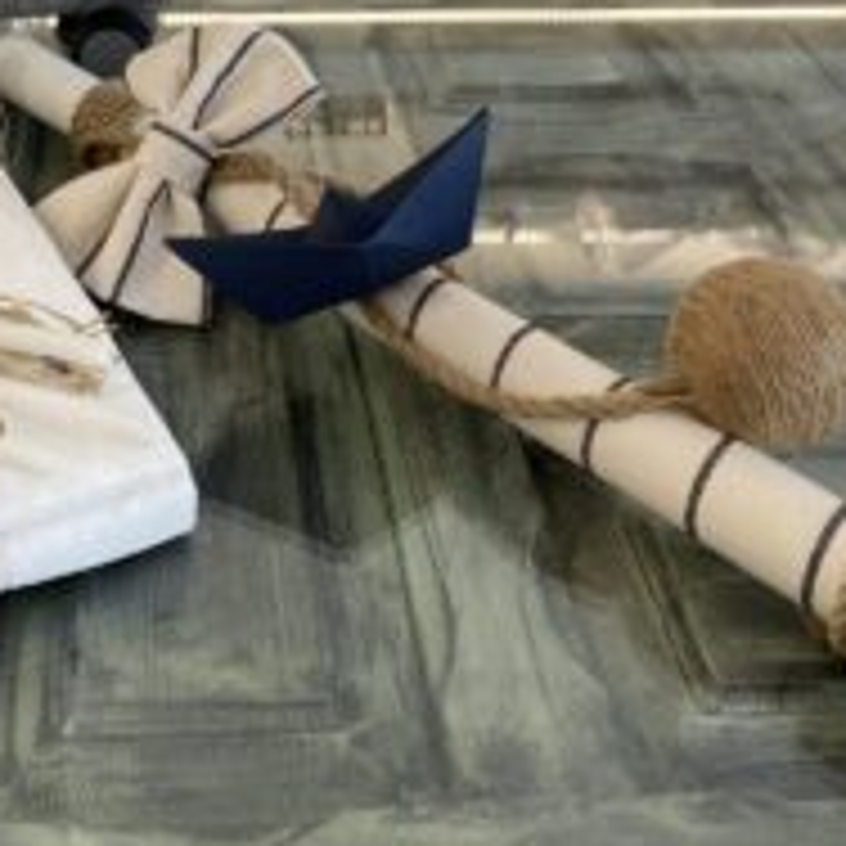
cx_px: 202
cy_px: 27
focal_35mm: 49
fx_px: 1355
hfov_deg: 33.9
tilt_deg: -24.8
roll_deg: -1.3
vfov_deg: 32.3
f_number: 1.8
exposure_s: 1/121
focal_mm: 4.25
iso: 80
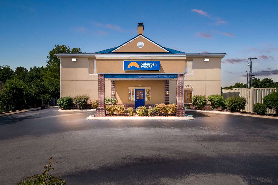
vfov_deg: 59.5
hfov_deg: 81.2
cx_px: 139
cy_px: 92
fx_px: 162
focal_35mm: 21
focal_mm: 14
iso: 100
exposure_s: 1/30
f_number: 11
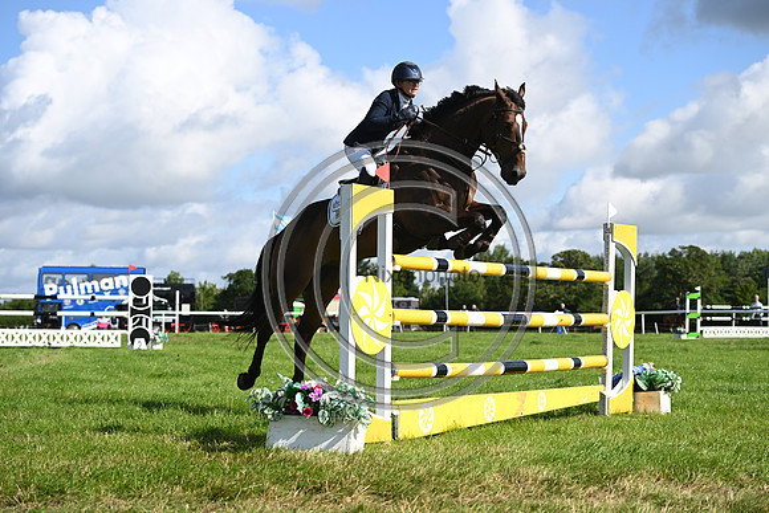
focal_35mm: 70
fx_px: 1496
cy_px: 256
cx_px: 384
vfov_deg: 19.5
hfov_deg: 28.8
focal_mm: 70
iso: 140
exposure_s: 1/1250
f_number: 4.5
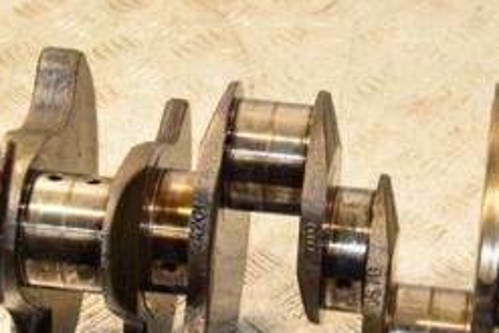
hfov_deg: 16.4
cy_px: 270
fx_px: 1720
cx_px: 392
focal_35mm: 124
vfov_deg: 11.0
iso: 800
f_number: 5.6
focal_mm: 34
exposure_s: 1/200
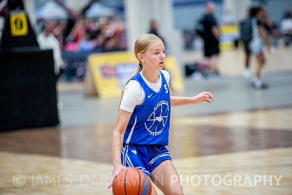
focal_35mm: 200
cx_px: 146
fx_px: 1621
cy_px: 98
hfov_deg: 10.3
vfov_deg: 6.9
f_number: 2.8
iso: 2000
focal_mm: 200
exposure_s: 1/320
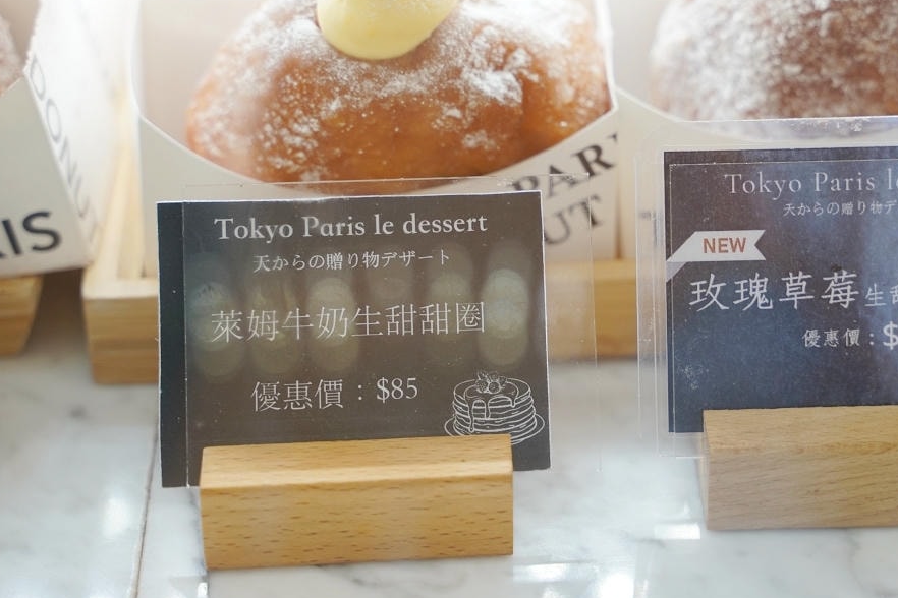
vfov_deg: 13.4
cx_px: 578
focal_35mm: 102
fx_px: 2544
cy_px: 204
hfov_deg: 20.0
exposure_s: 1/80
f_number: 4
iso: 500
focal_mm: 75
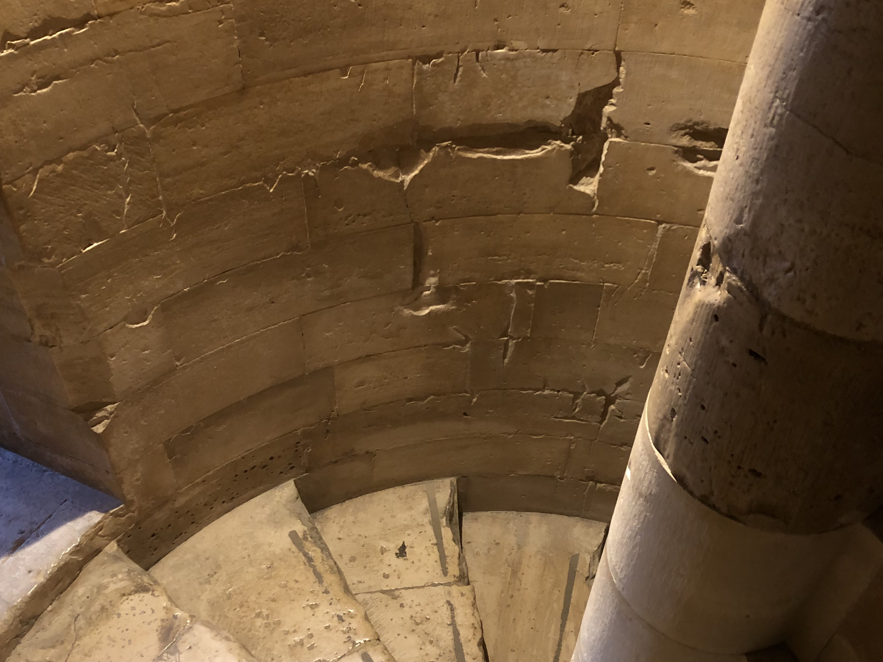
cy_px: 429
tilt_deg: -51.7
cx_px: 440
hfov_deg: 49.0
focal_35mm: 38
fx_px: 969
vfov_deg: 37.4
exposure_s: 1/6
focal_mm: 4
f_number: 1.8
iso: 80
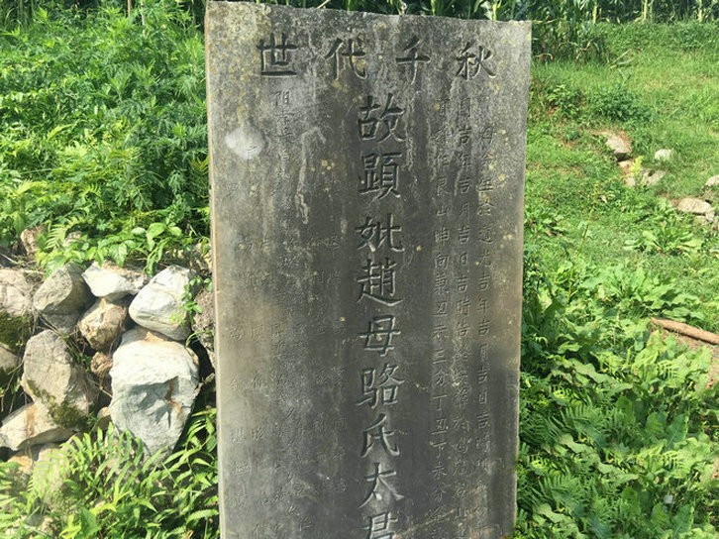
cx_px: 360
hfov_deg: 61.7
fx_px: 602
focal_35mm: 29
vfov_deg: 48.2
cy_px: 270
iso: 32
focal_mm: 4.15
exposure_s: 1/775
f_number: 2.2
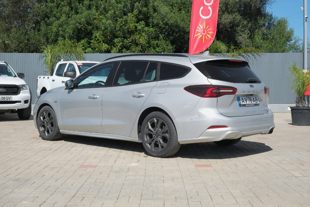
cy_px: 104
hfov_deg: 39.6
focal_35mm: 50
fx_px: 431
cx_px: 155
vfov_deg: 27.0
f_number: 9
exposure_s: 1/250
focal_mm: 33.3
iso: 160
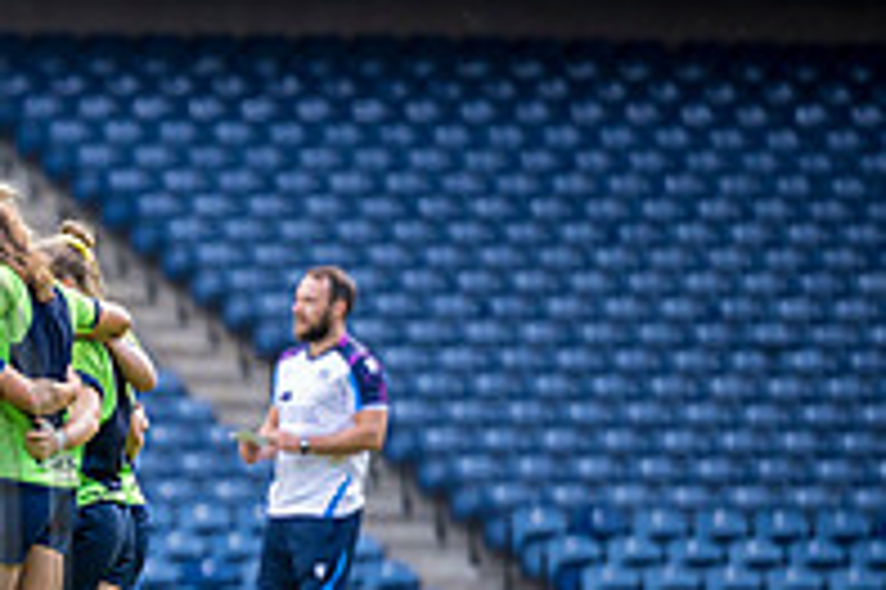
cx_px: -391
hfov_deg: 3.5
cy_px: 529
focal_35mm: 590
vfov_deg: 2.3
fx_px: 14508
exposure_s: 1/1250
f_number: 3.2
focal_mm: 200
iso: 800
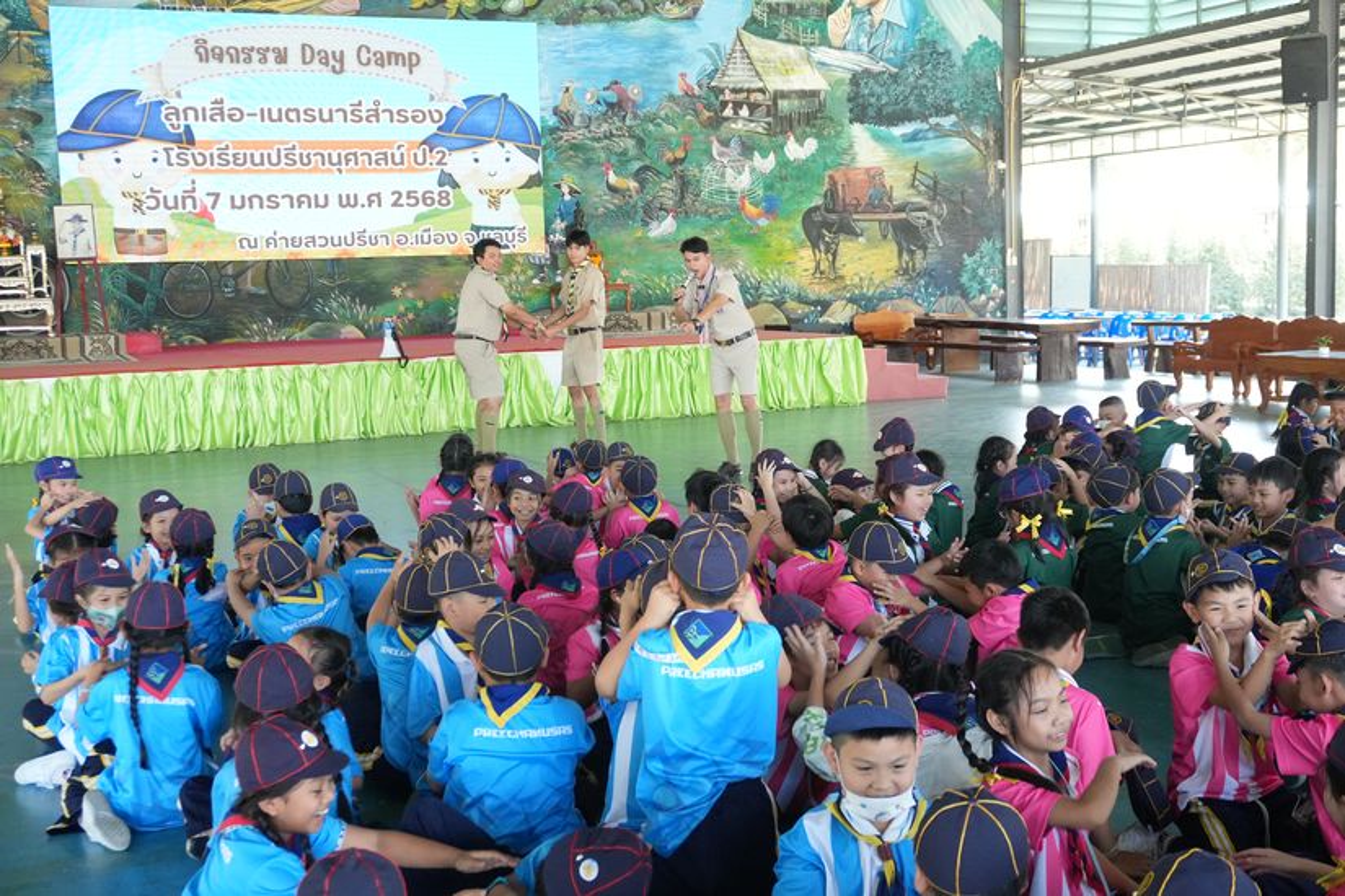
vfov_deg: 31.9
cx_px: 672
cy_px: 448
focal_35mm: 42
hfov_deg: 46.4
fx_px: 1569
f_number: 5.6
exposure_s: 1/250
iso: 3200
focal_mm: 28
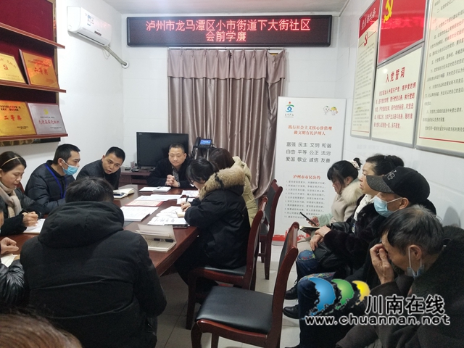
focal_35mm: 26
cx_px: 232
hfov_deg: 67.3
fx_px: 349
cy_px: 174
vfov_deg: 53.1
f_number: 1.7
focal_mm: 4.25
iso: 200
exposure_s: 1/33
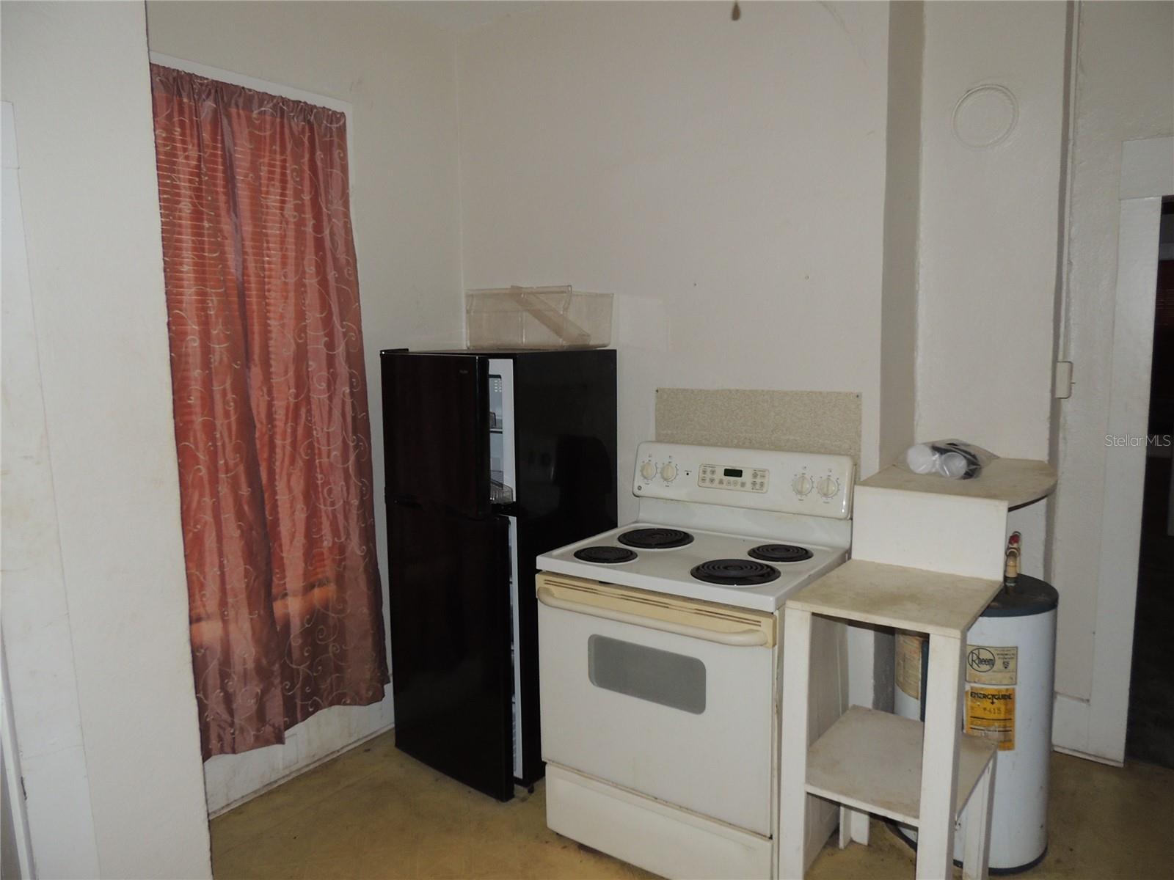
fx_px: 814
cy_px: 440
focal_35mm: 24
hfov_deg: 71.6
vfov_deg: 56.8
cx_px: 587
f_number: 3
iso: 200
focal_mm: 4.3
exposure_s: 1/30
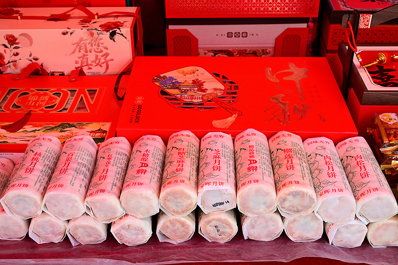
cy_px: 132
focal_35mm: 44
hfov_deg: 44.5
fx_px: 486
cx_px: 199
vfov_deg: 30.5
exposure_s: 1/160
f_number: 9
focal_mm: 44
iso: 320
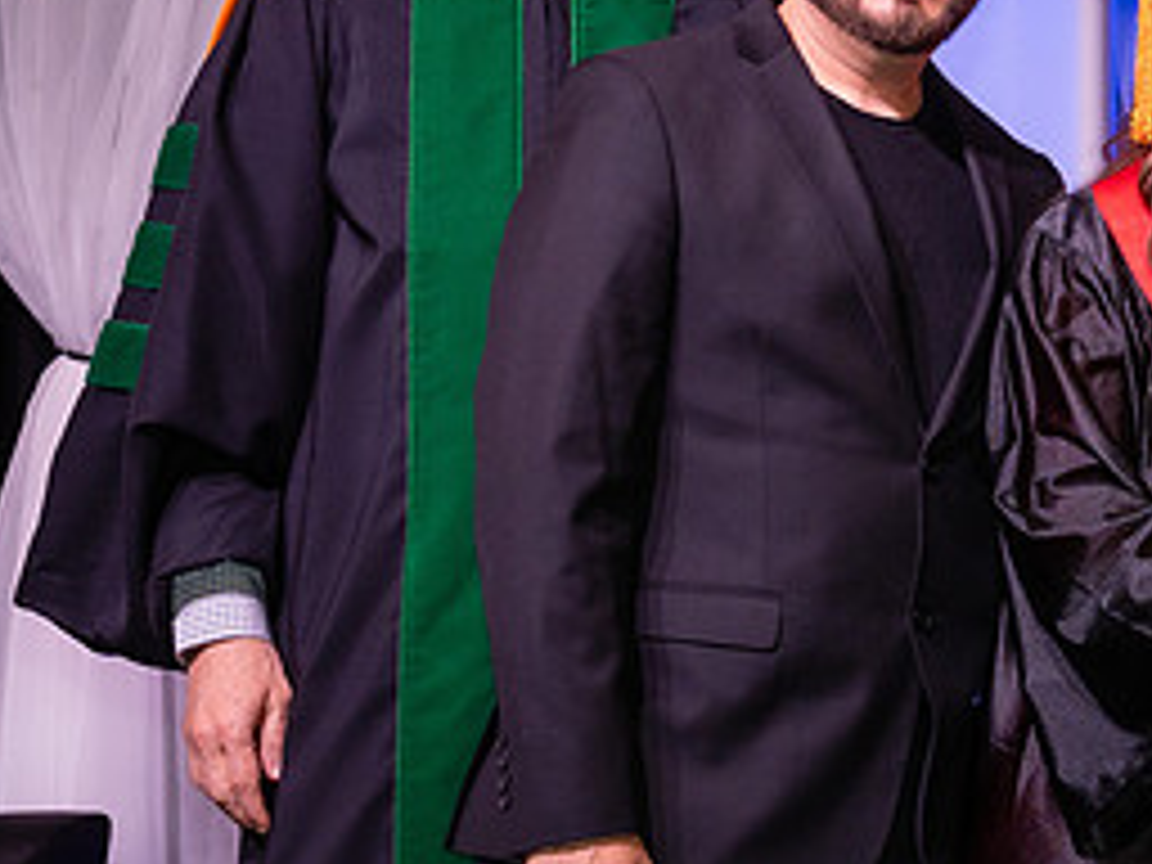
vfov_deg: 10.5
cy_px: 303
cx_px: 1077
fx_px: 4692
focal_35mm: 141
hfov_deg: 13.8
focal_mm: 51
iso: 1250
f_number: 5.6
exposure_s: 1/160
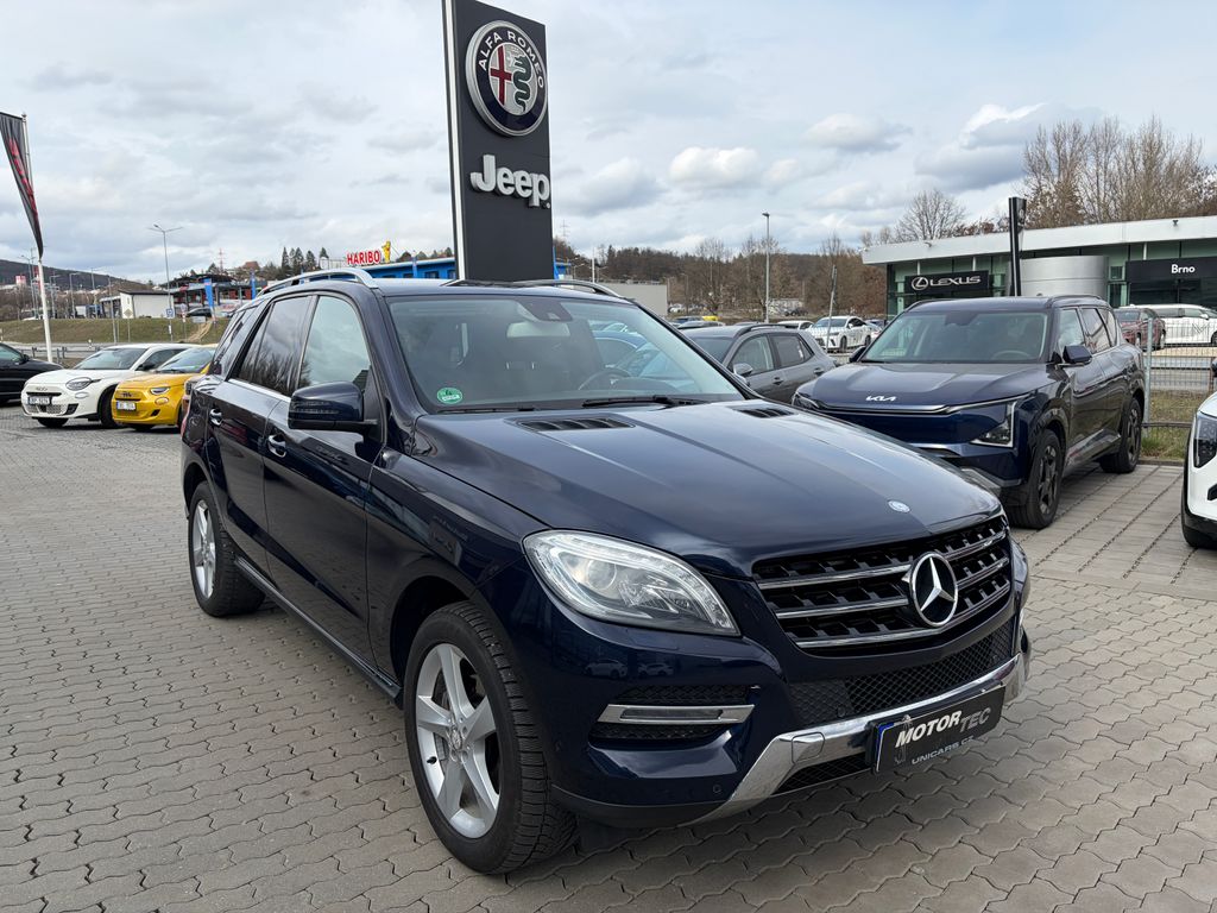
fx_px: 914
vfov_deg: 53.1
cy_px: 456
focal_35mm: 26
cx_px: 608
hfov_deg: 67.3
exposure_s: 1/2639
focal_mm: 5.96
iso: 50
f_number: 1.6
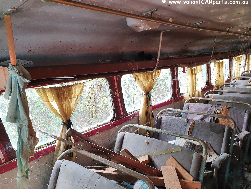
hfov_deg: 61.6
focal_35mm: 29
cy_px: 99
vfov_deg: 48.2
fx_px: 210
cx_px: 119
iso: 125
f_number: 2.4
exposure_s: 1/100
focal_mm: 4.32
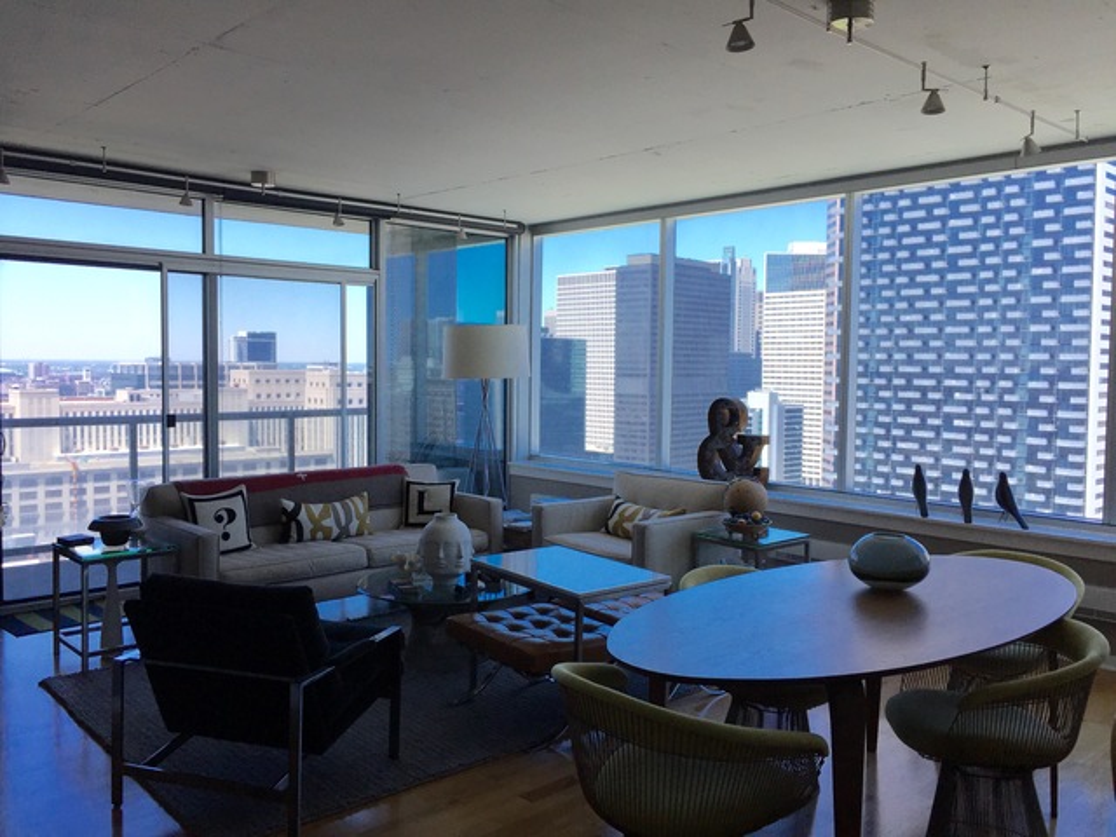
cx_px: 558
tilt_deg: -1.7
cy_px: 418
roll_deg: -1.7
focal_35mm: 29
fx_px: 935
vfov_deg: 48.2
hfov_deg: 61.7
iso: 32
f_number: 2.2
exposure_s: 1/366
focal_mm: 4.15
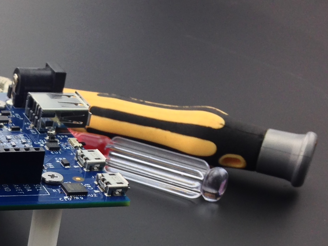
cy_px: 231
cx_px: -64
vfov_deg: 15.2
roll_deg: -5.3
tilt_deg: -30.6
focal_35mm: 96
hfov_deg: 19.3
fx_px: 910
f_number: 2.4
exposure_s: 1/126
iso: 50
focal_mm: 4.12
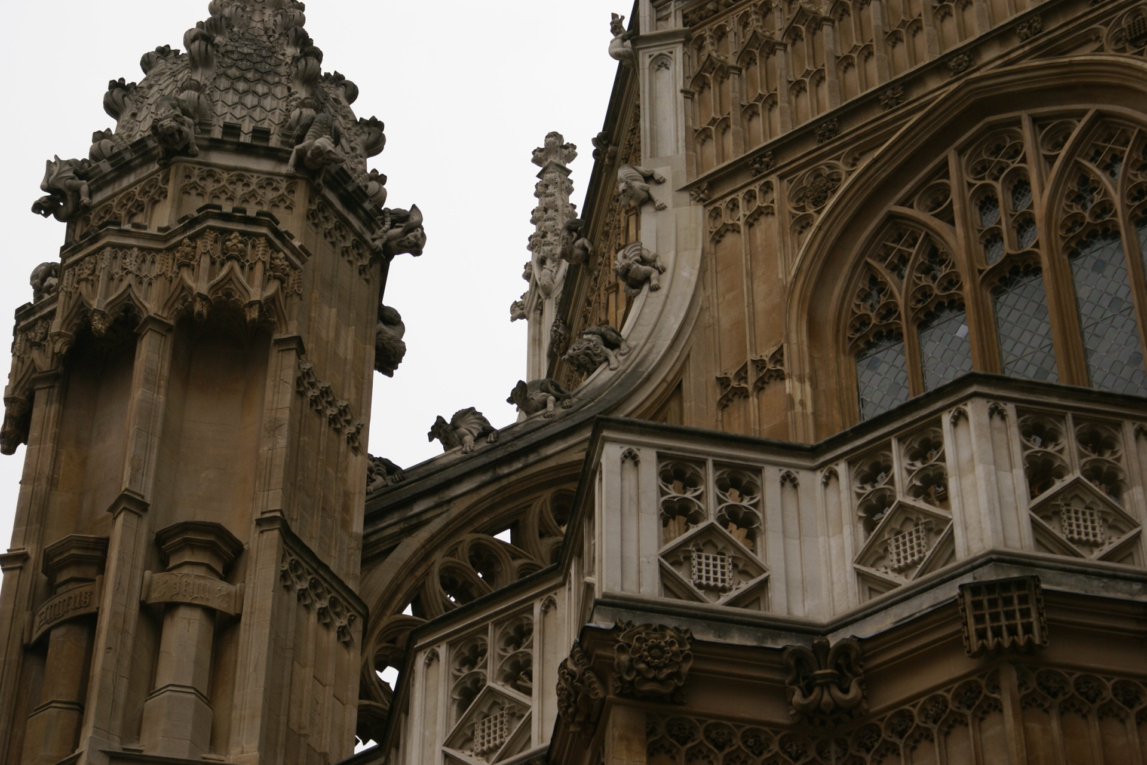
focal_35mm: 105
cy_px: 382
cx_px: 574
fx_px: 3345
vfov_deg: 13.0
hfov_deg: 19.5
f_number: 5.6
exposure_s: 1/125
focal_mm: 70
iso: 100
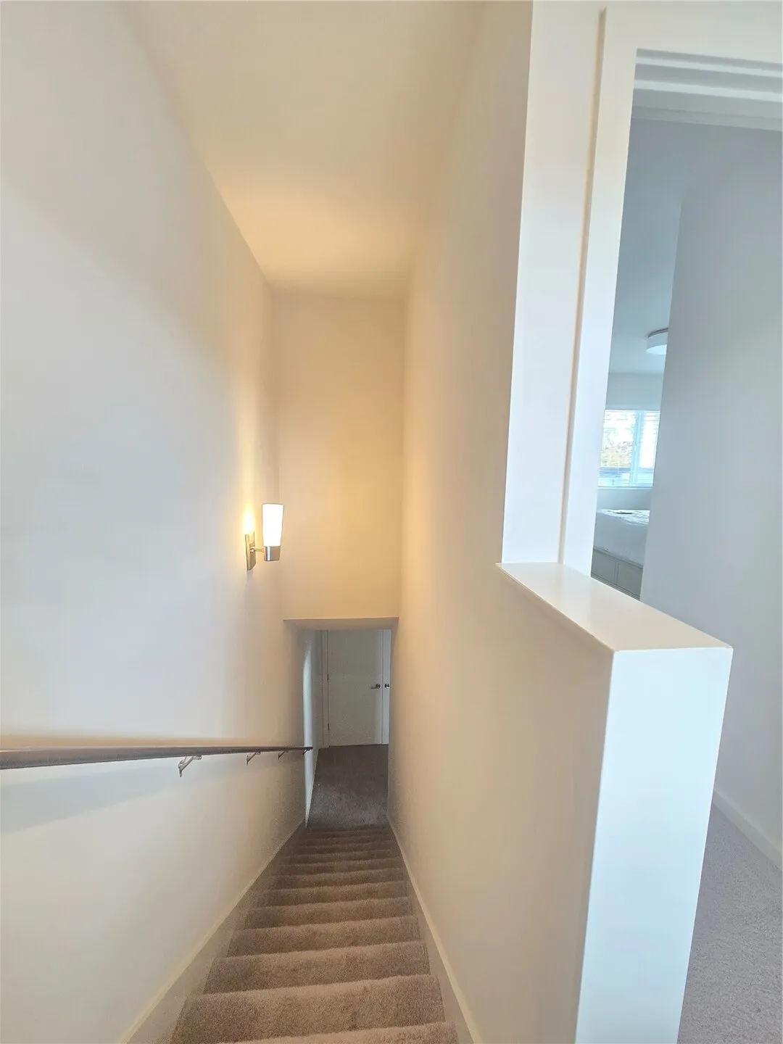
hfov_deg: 89.9
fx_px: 392
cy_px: 522
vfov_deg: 106.2
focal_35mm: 13
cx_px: 392
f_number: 2.2
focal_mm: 2.2
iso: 320
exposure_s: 1/60
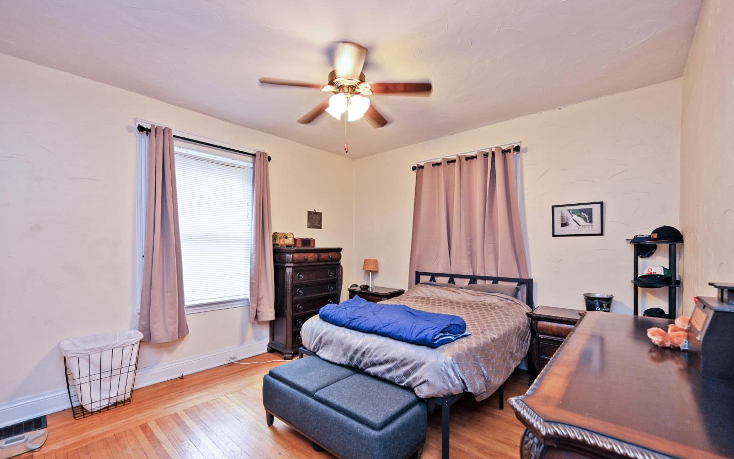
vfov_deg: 74.7
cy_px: 246
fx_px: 300
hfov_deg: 101.5
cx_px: 364
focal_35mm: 15
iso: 450
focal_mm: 14
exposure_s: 1/60
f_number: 4
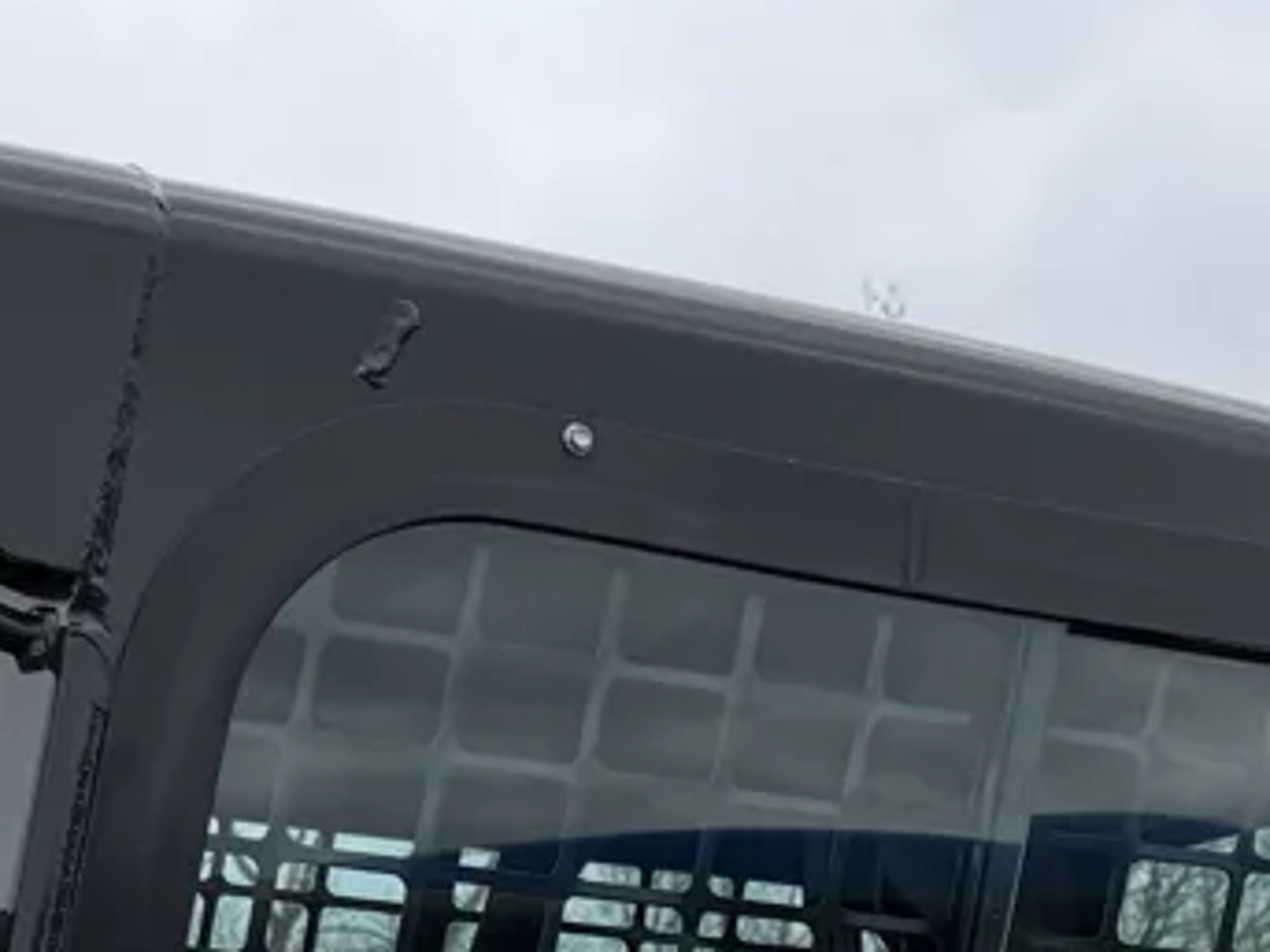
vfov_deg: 11.9
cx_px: 1270
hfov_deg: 17.2
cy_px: 1882
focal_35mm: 112
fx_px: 4108
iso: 80
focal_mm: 6.76
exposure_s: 1/3145
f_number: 1.78
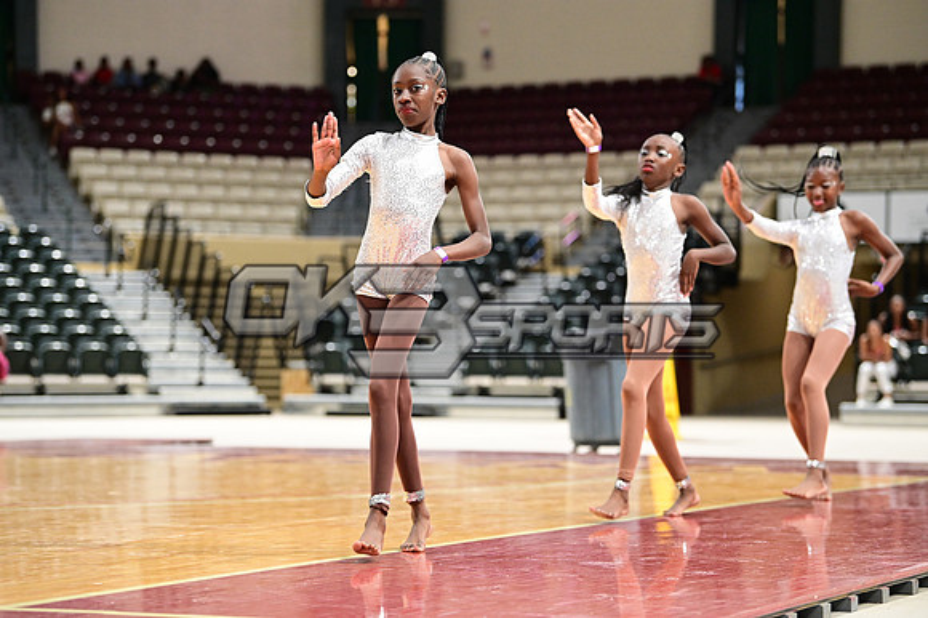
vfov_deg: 13.9
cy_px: 309
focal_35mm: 98
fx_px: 2525
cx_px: 464
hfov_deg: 20.8
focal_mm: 98
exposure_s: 1/1000
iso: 6400
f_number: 3.2
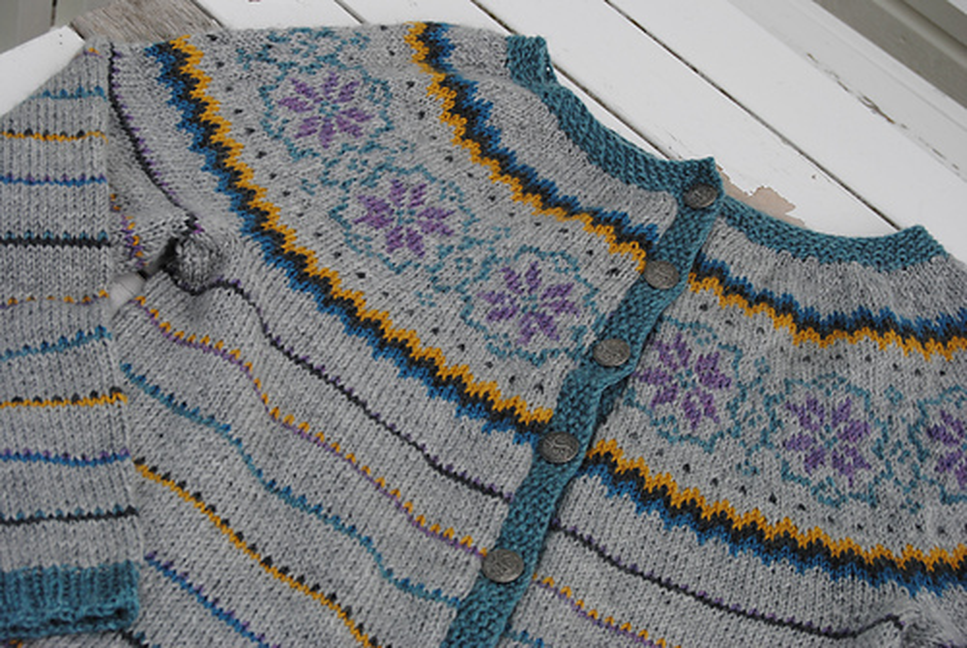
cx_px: 484
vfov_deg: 18.2
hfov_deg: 27.0
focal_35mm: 75
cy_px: 324
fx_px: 2018
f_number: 8
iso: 100
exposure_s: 1/60
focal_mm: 50
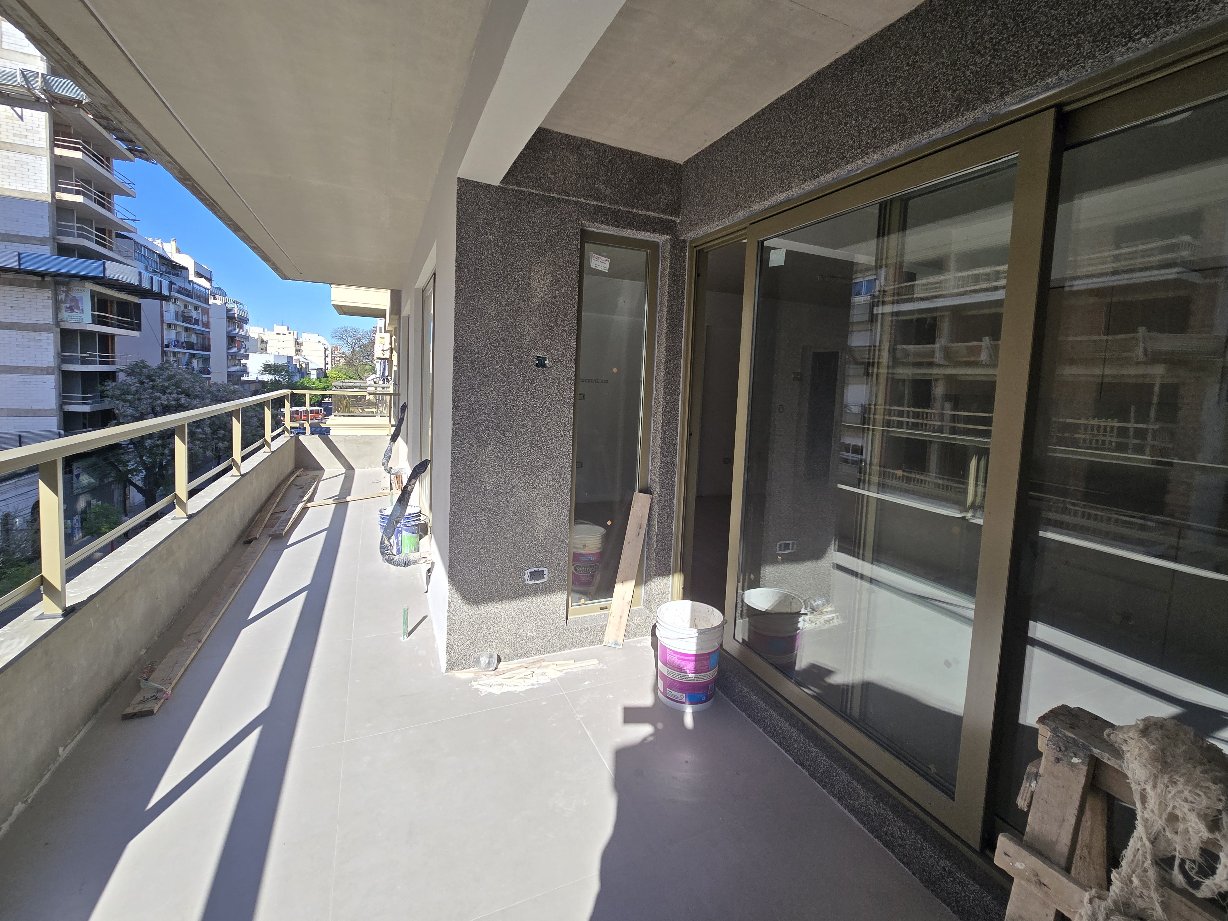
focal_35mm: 14
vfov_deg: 85.6
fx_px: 497
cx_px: 620
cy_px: 430
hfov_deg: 102.1
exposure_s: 1/1058
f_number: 2.2
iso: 50
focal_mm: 2.2
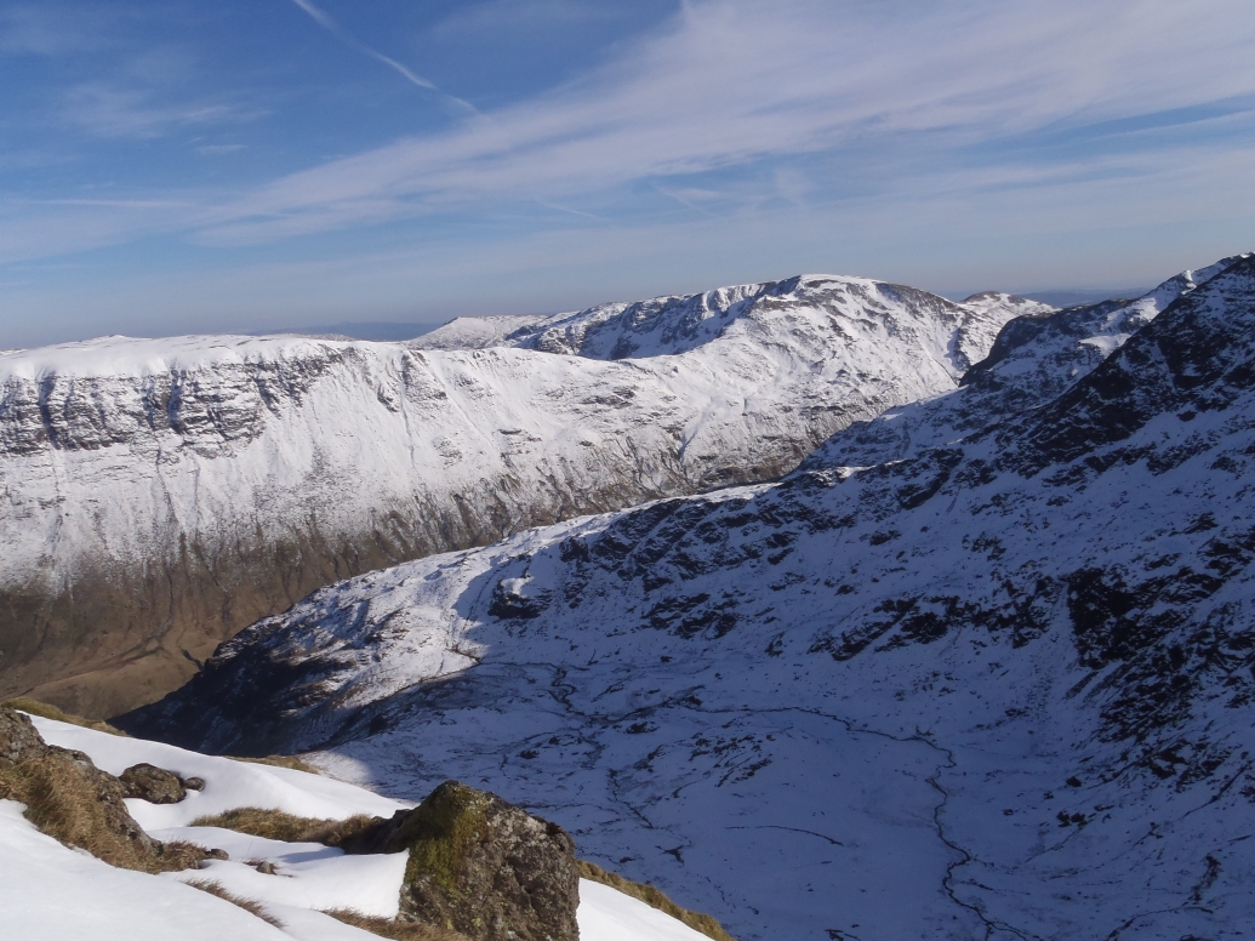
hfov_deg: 61.7
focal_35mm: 29
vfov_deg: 48.2
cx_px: 637
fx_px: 1051
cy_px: 464
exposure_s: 1/800
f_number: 5.6
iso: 80
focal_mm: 5
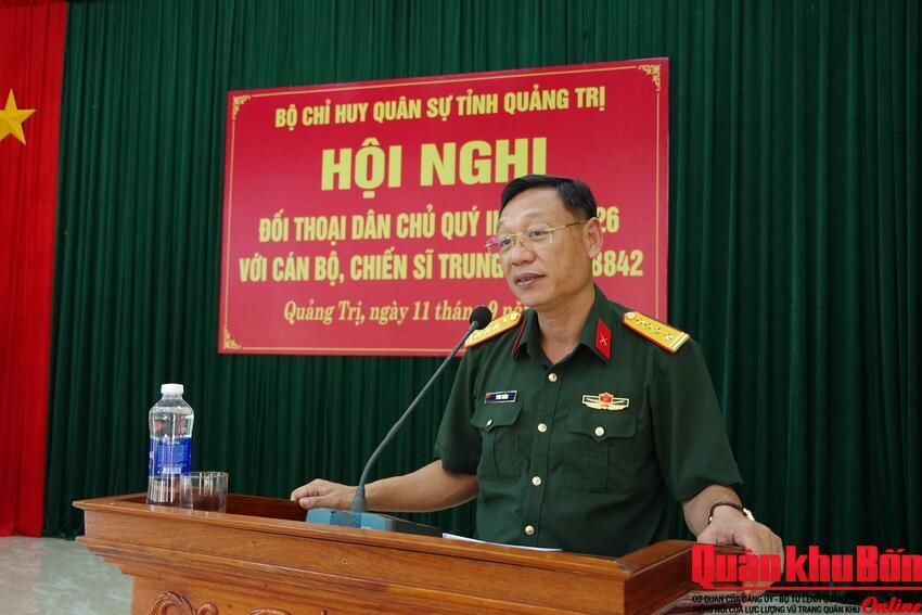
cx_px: 461
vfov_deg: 36.9
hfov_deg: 53.1
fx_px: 922
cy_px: 308
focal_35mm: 36
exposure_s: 1/80
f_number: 5
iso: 3200
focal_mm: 24
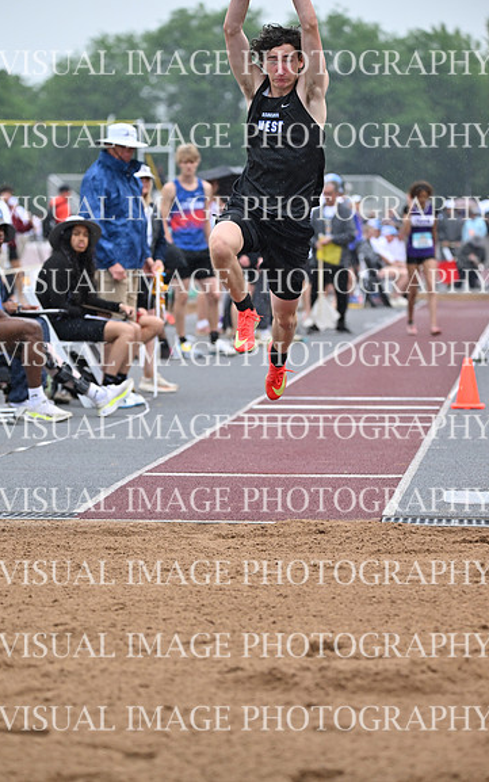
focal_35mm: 205
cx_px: 232
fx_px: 4368
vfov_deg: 10.2
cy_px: 390
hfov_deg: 6.4
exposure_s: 1/1000
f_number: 5.3
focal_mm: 200
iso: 1250
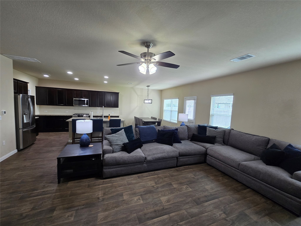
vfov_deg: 89.9
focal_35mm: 13
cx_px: 150
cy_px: 113
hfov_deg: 106.2
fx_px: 113
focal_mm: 2.2
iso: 200
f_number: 2.2
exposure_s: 1/50
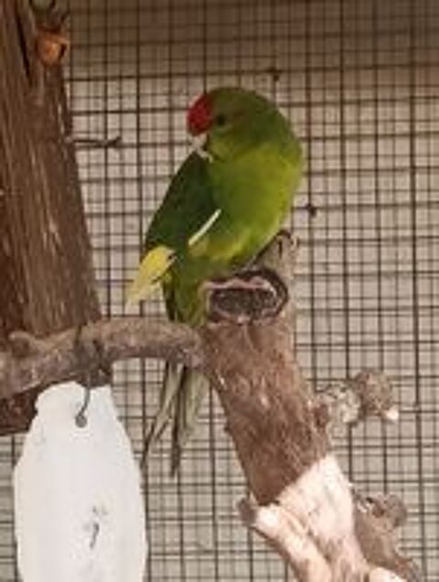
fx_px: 2728
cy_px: 291
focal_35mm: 162
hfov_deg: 9.2
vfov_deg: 12.2
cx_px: 220
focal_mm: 3.96
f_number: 1.8
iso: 50
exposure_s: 1/110
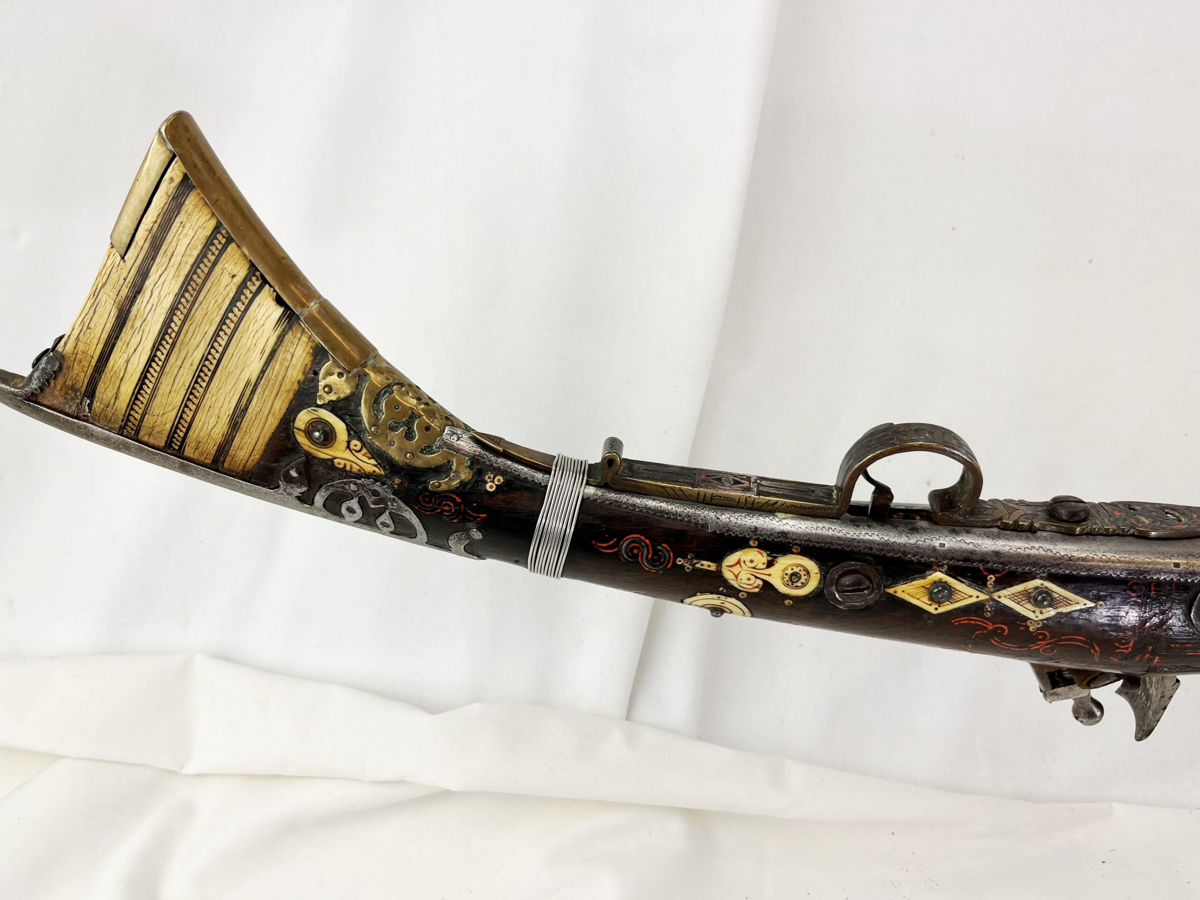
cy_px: 450
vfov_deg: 53.1
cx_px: 600
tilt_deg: -20.6
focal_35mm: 26
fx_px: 901
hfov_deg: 67.3
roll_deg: +3.3
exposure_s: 1/195
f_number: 1.6
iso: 40
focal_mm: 5.1
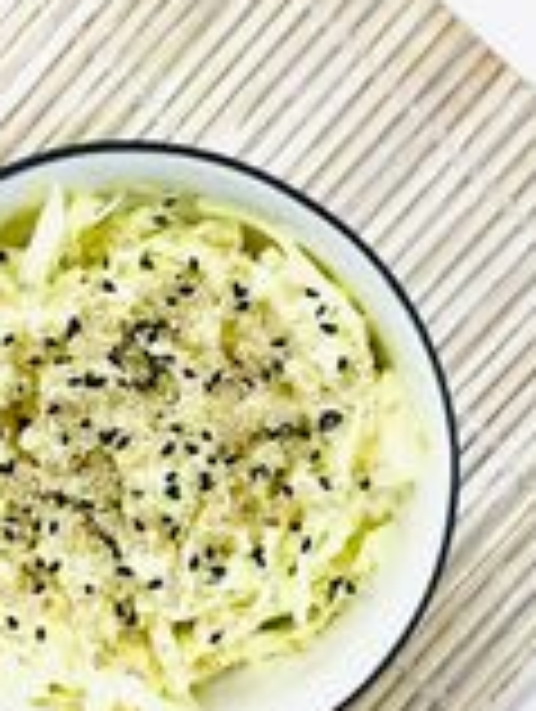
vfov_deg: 27.7
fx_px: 1441
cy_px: 405
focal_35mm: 70
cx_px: 162
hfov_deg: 21.0
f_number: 1.5
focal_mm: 5.7
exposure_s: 1/541
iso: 50
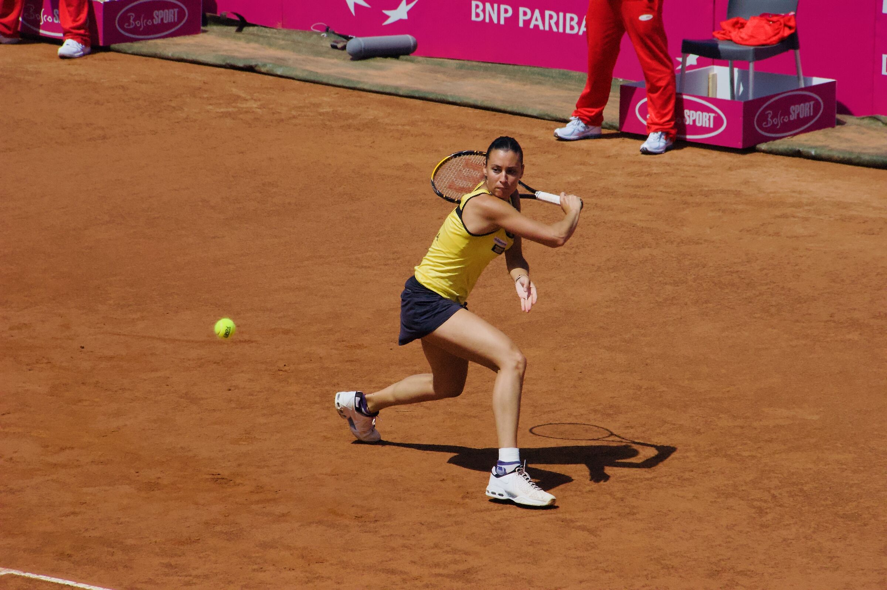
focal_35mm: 300
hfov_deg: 6.9
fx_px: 7385
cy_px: 295
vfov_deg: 4.6
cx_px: 444
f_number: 9
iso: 1250
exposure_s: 1/2500
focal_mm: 200
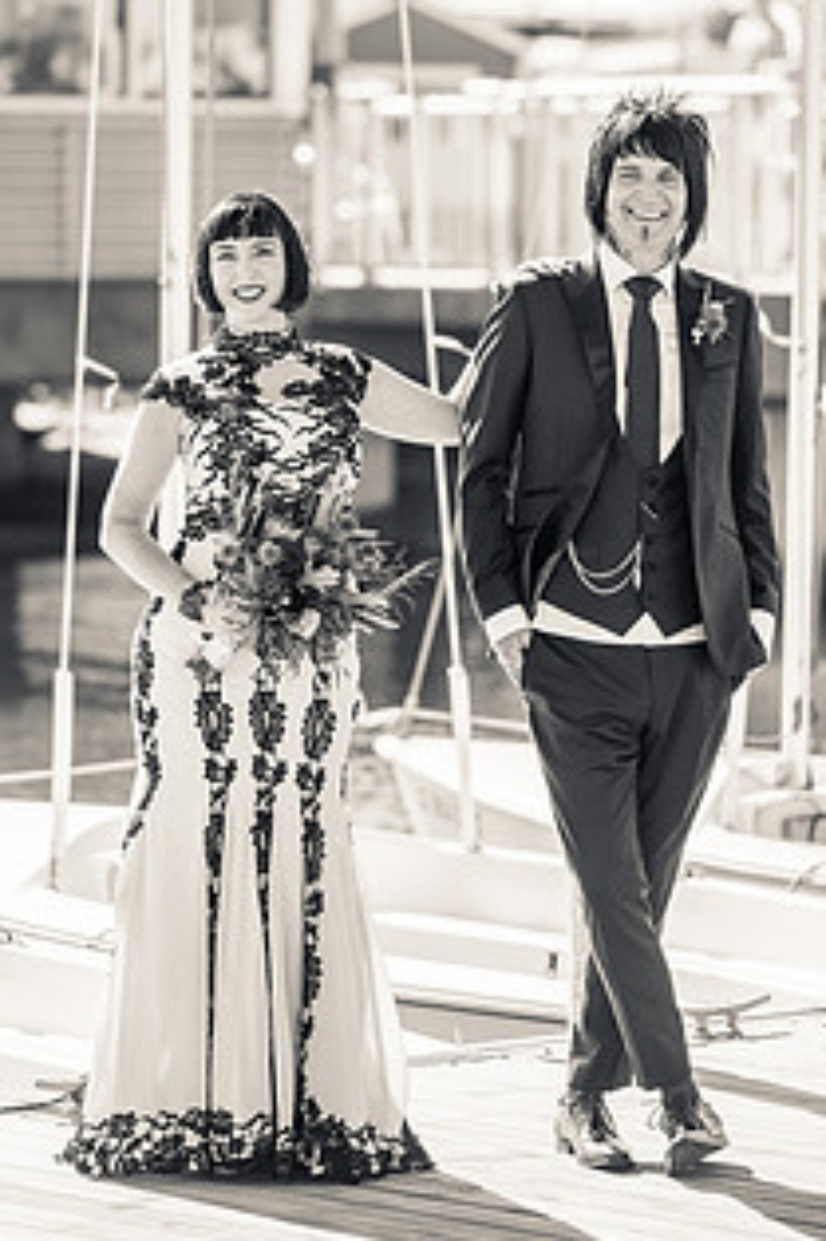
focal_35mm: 188
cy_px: 474
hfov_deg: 7.3
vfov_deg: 10.9
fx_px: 6477
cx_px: 478
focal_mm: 131
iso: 200
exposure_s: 1/1250
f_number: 2.8
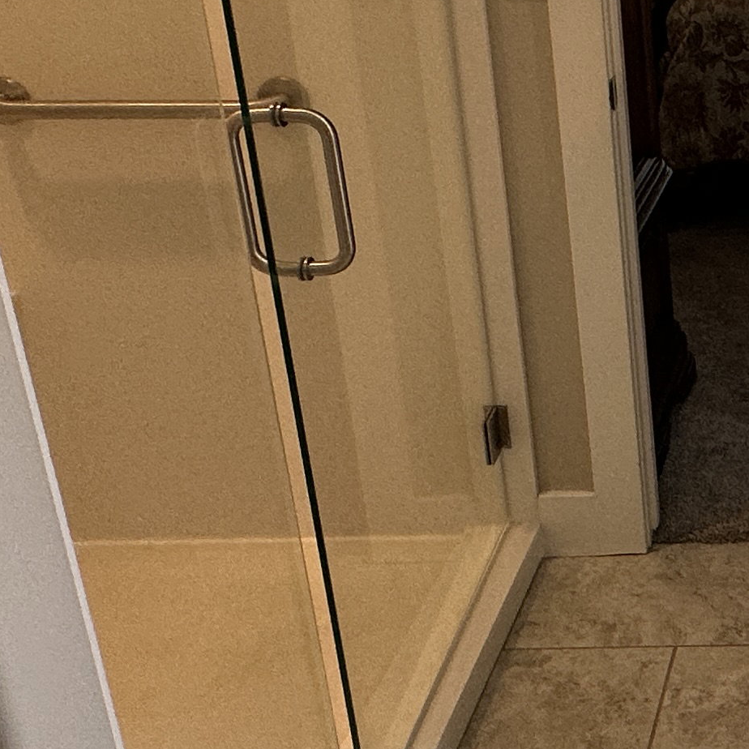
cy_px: 138
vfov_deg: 30.8
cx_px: 984
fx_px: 1322
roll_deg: -2.5
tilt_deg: -17.2
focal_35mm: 54
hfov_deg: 26.6
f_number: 2.2
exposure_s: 1/120
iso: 125
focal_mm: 2.22
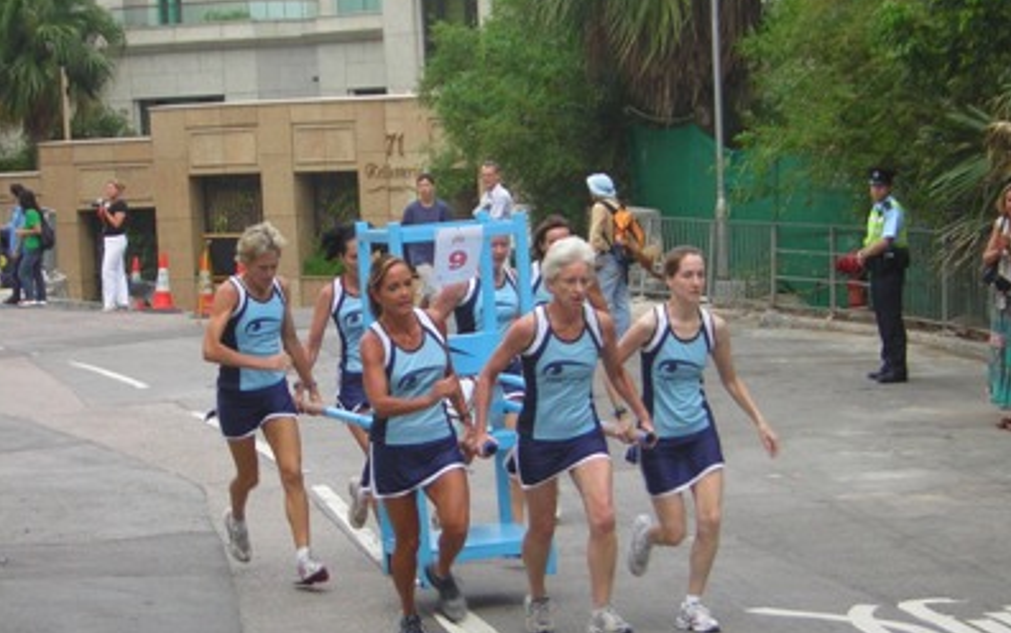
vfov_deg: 12.2
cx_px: 506
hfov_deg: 19.4
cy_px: 345
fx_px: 2950
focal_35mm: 107
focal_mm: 13.1
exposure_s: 1/123
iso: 50
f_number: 4.5
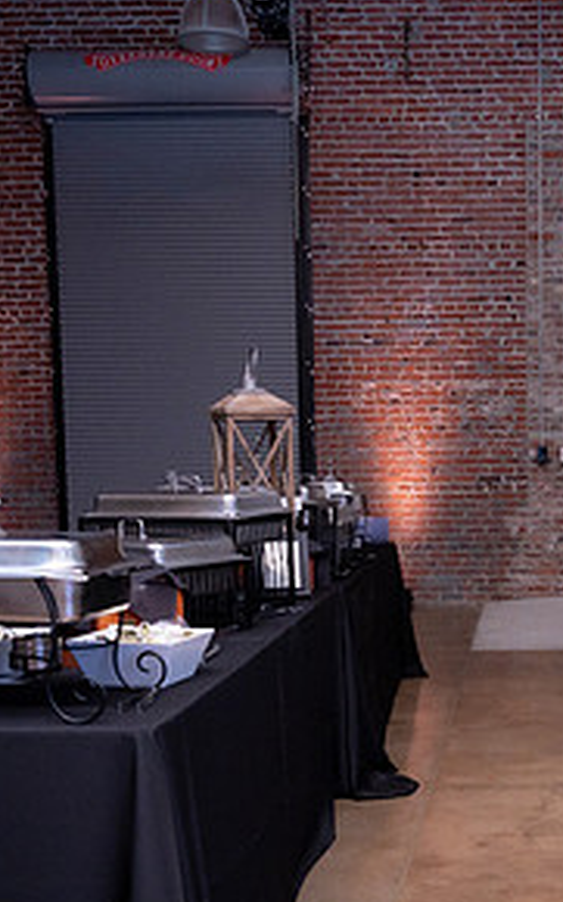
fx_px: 1278
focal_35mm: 52
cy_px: 579
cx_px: 519
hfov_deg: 24.1
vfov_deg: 38.6
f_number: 4.5
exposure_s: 1/200
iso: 1000
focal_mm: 25.5
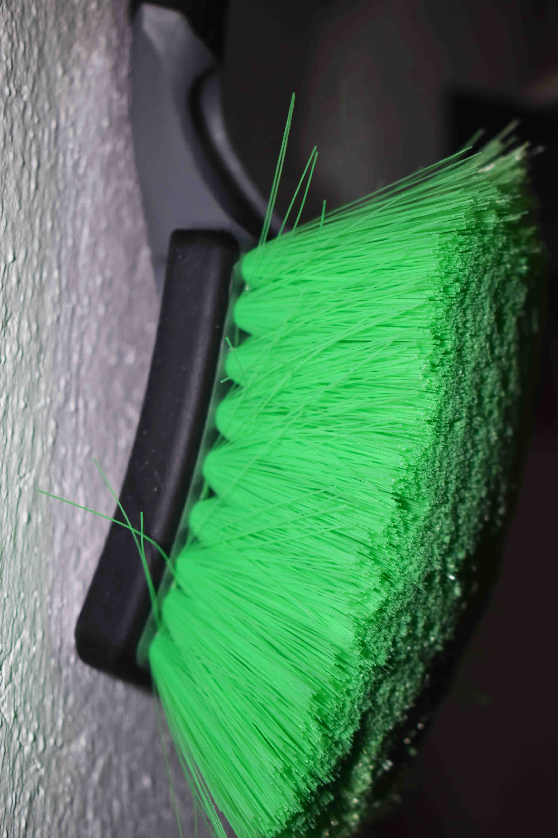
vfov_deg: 29.9
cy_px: 419
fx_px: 1569
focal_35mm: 68
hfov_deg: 20.2
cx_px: 279
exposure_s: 1/125
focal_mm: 45
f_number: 5.3
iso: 400
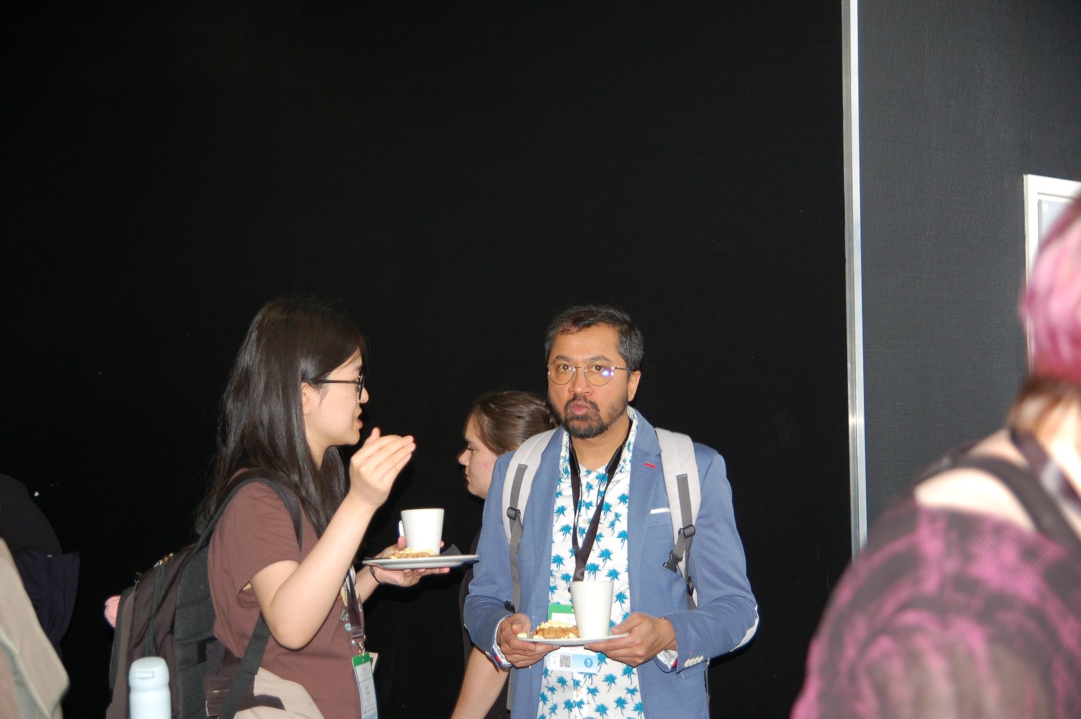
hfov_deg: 35.1
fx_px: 1710
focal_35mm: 57
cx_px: 540
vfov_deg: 23.7
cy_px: 360
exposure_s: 1/60
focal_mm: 38
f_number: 2.8
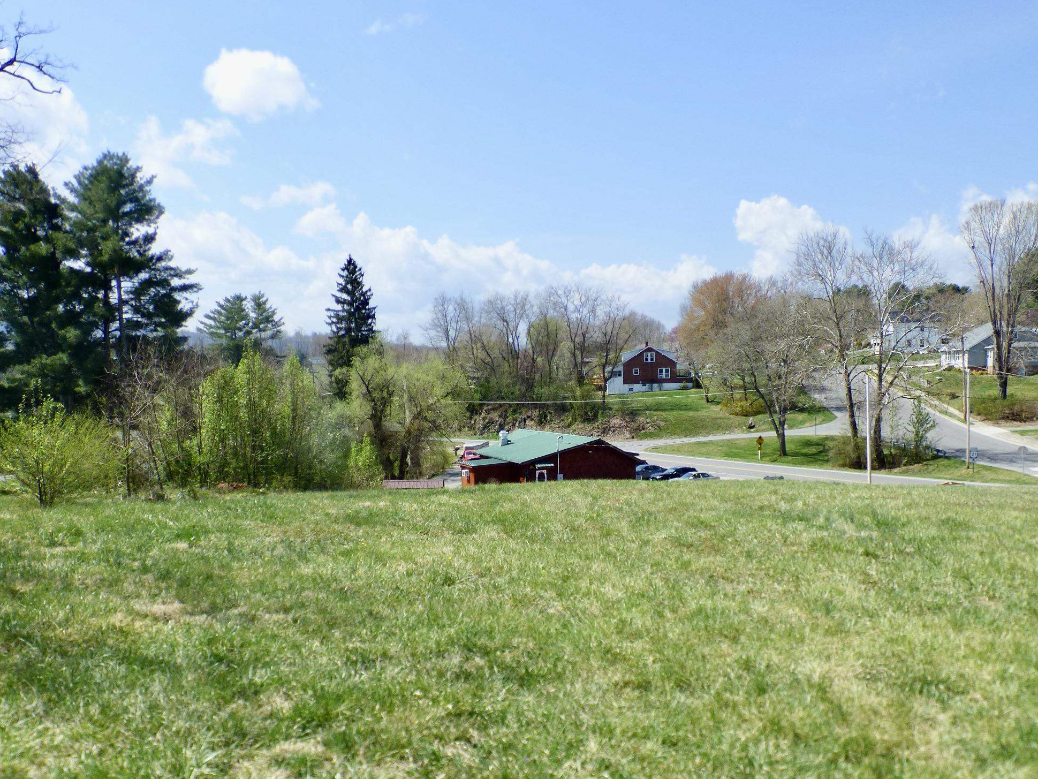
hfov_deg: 55.3
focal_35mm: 33
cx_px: 555
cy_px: 504
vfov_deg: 42.5
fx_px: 990
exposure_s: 1/1300
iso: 100
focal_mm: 4.42
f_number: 3
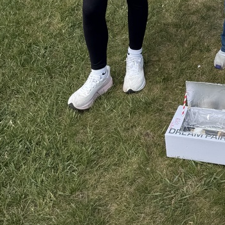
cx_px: 241
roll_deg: +2.5
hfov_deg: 25.8
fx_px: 456
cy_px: -56
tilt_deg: -19.3
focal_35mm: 62
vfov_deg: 24.6
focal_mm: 6.76
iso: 80
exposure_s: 1/1980
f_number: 1.78
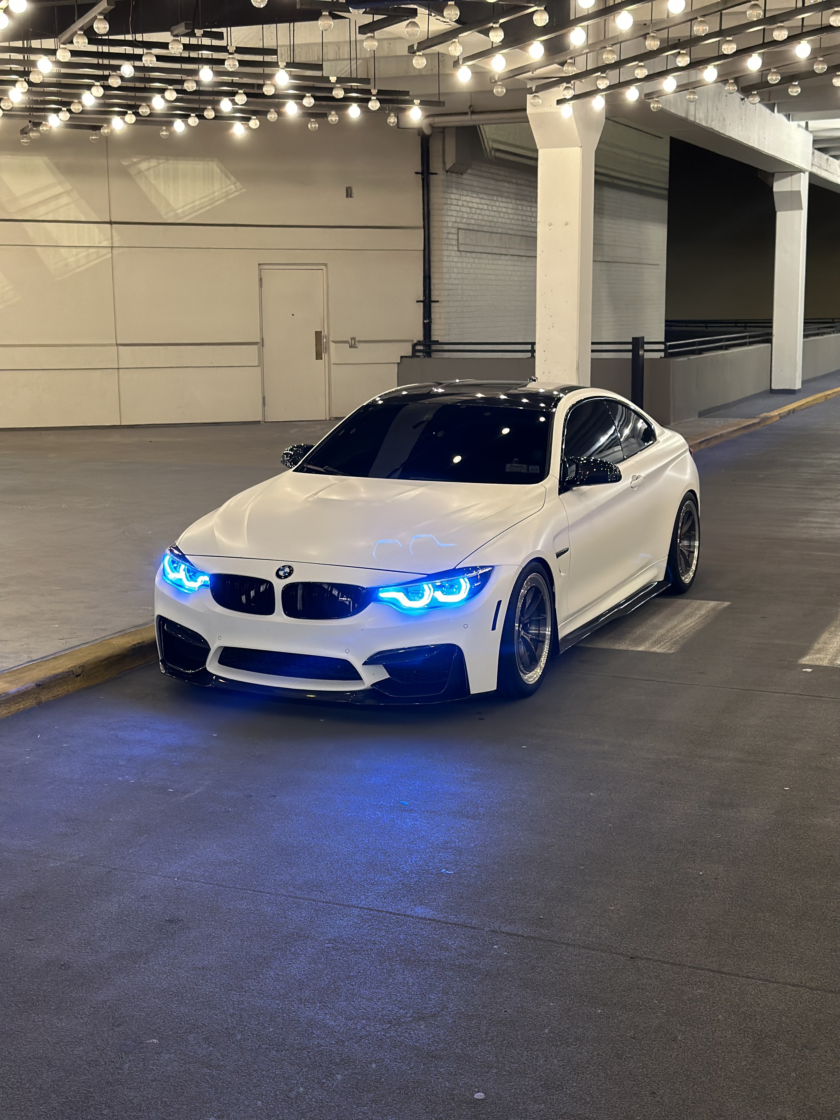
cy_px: 560
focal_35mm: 48
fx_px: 1553
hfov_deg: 30.3
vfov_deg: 39.7
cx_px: 420
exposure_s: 1/60
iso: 320
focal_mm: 6.86
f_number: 1.78
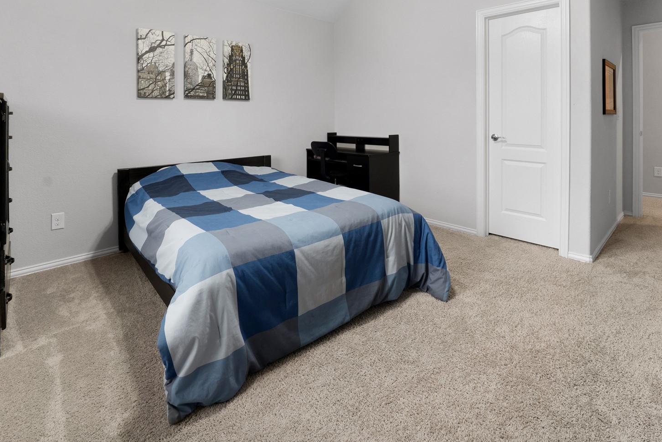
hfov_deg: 90.0
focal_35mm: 18
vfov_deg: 64.0
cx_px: 335
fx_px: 331
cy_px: 119
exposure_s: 1/6
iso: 800
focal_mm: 12
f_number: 9
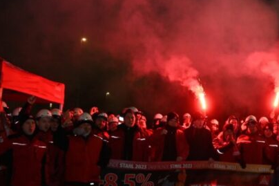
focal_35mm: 60
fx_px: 464
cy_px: 118
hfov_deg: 31.8
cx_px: 252
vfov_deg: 22.6
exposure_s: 1/60
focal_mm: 21
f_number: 4
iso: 1250
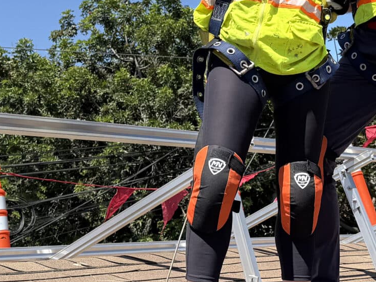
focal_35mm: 83
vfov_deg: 17.6
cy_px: 46
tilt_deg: +12.9
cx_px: 327
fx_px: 902
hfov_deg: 23.0
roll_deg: +3.4
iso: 80
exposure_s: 1/4975
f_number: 1.78
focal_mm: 6.76
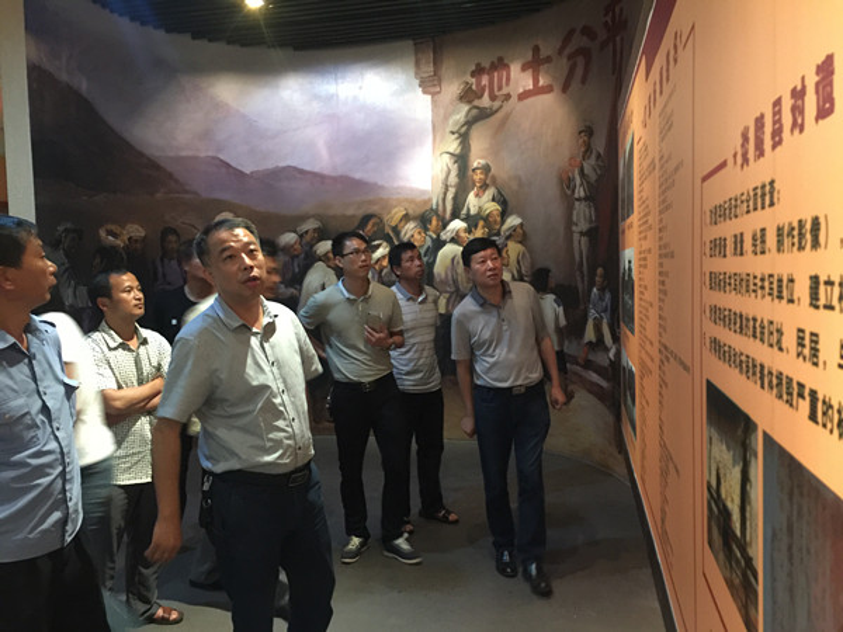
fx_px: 706
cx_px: 422
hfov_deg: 61.7
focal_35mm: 29
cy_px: 316
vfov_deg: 48.2
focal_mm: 4.15
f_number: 2.2
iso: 160
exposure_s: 1/4
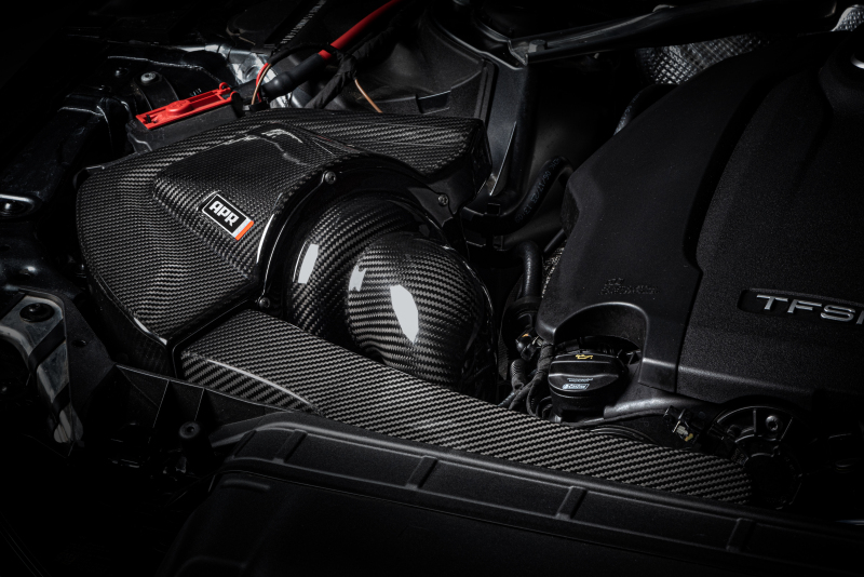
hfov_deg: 19.4
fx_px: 2521
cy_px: 288
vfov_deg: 13.1
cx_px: 432
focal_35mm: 105
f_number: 22
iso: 400
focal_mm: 105
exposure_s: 1/125
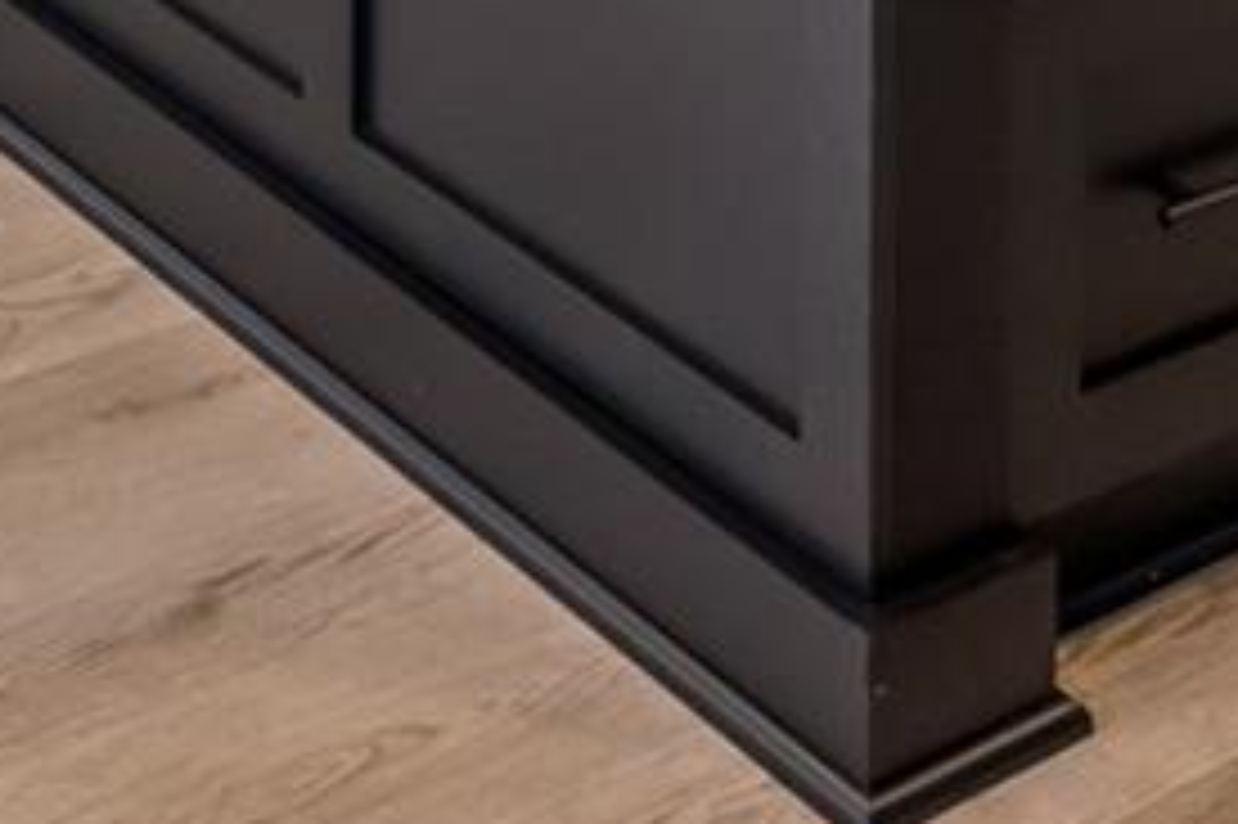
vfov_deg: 10.5
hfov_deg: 20.0
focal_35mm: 102
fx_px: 3512
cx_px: 545
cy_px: -1463
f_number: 9
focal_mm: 11.7
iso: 400
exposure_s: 1/30
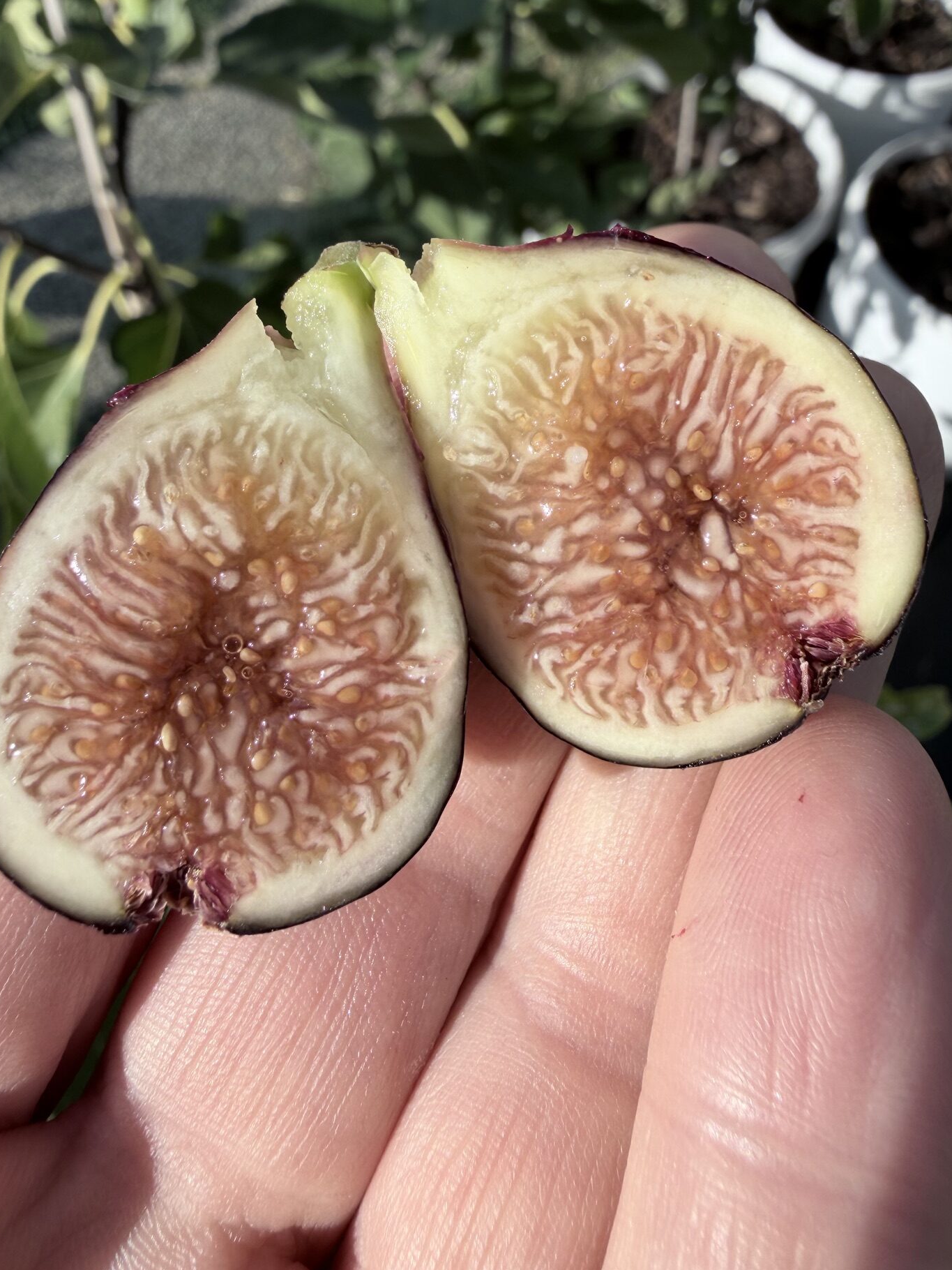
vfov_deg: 65.3
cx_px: 475
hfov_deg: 51.4
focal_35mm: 27
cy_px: 602
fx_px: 990
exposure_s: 1/777
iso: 20
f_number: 2.2
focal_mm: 2.22
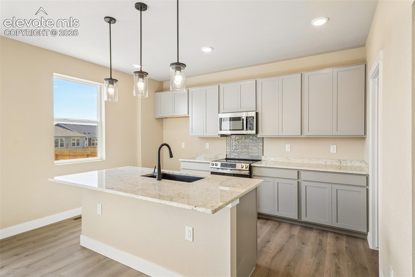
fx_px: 207
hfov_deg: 90.0
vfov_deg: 67.4
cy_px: 138
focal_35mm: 18
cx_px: 208
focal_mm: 12
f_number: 8
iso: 100
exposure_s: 1/30
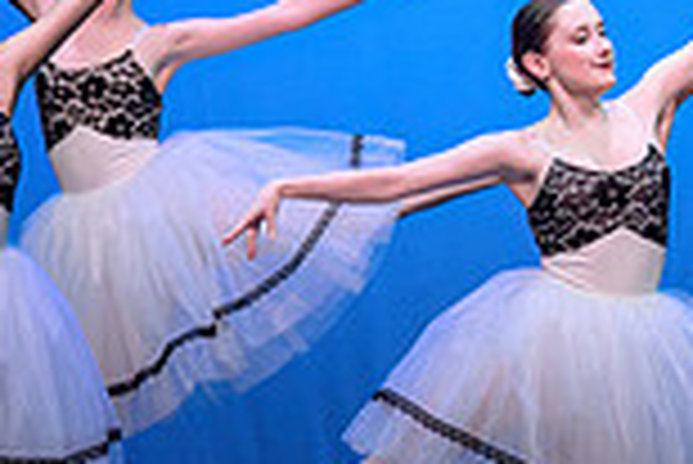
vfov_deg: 3.3
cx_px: 724
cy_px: 124
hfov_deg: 5.0
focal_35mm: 415
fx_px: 7996
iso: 1250
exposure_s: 1/400
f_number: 2.8
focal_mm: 110
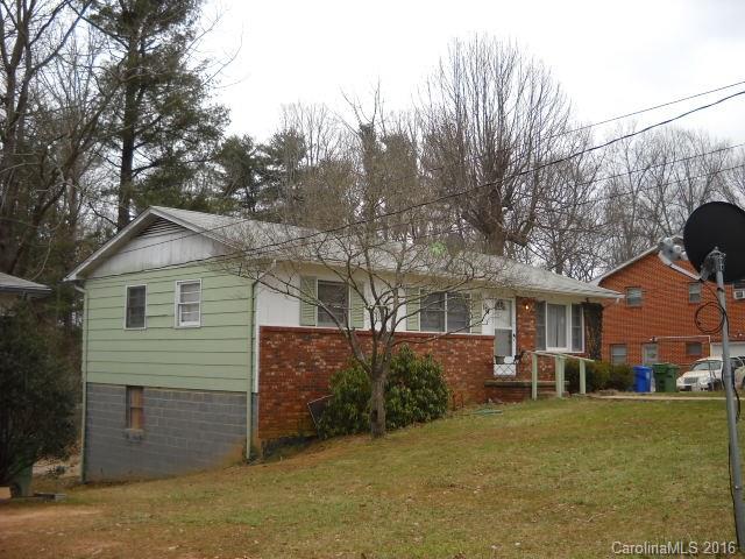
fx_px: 882
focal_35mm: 41
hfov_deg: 45.8
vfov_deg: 35.1
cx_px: 372
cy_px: 280
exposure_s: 1/168
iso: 64
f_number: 3.1
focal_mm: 6.72
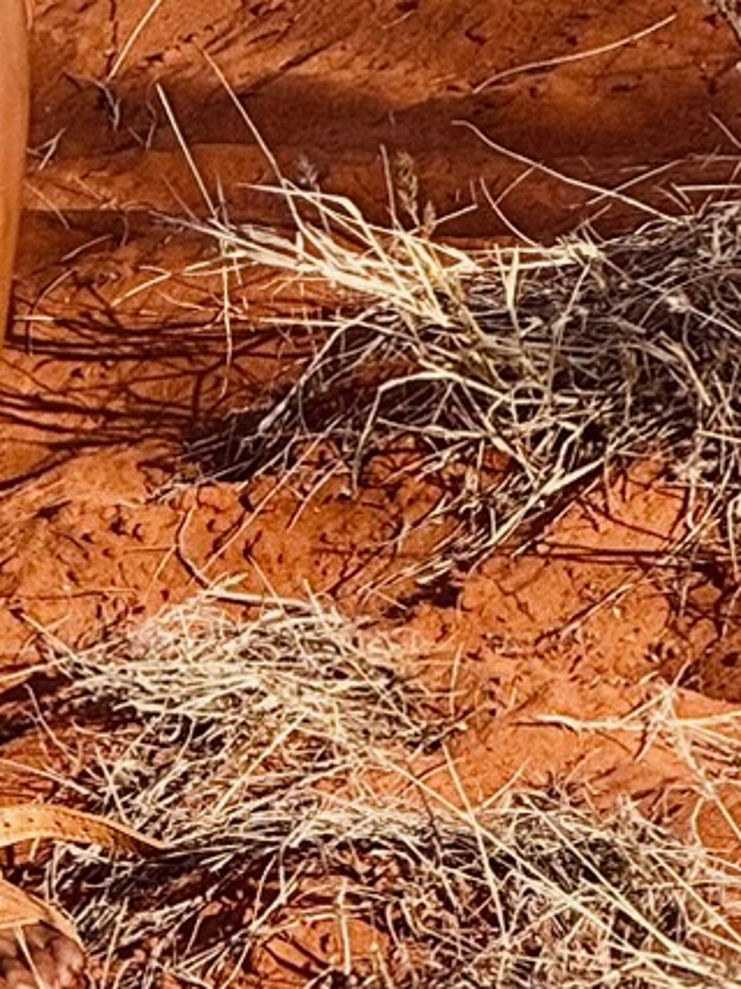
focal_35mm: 576
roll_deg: -0.7
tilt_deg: -0.6
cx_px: -368
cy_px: -933
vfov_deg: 3.4
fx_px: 16448
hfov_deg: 2.6
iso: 50
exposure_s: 1/567
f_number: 2.8
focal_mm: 15.66
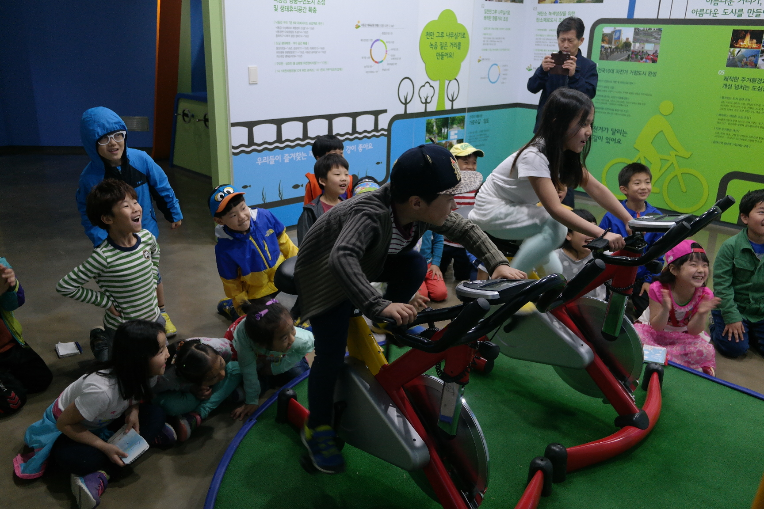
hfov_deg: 61.9
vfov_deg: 43.6
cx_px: 382
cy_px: 254
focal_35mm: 30
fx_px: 637
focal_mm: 20
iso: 800
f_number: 3.5
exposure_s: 1/40
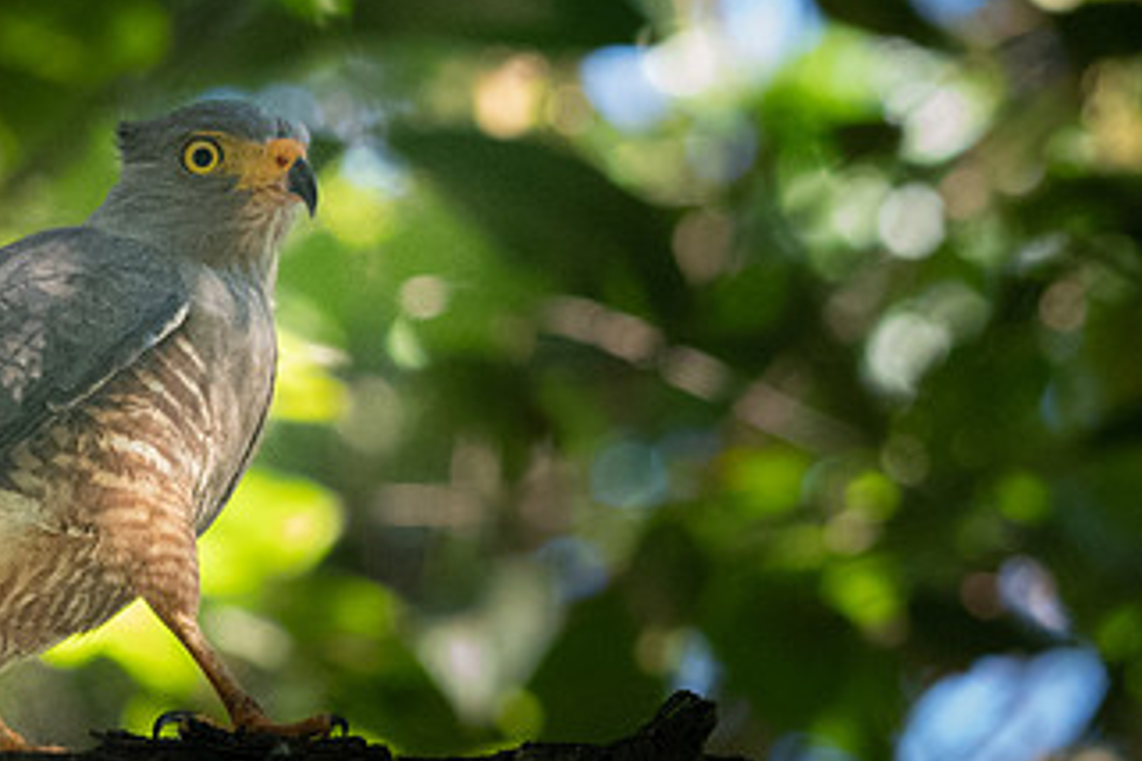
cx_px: 143
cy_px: 141
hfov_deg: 2.4
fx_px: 27564
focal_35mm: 869
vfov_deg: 1.6
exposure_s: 1/320
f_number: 7.1
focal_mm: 200
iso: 3200
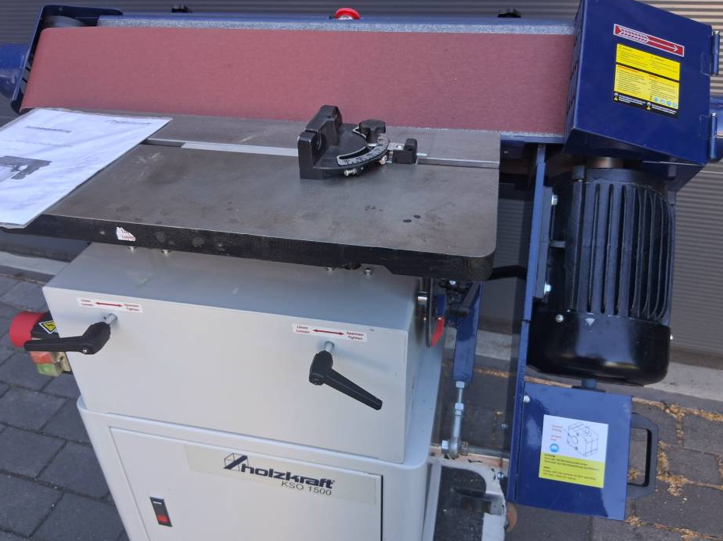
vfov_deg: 49.7
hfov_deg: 63.4
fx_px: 585
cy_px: 264
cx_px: 341
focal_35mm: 28
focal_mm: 3.98
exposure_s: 1/100
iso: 64
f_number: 1.8
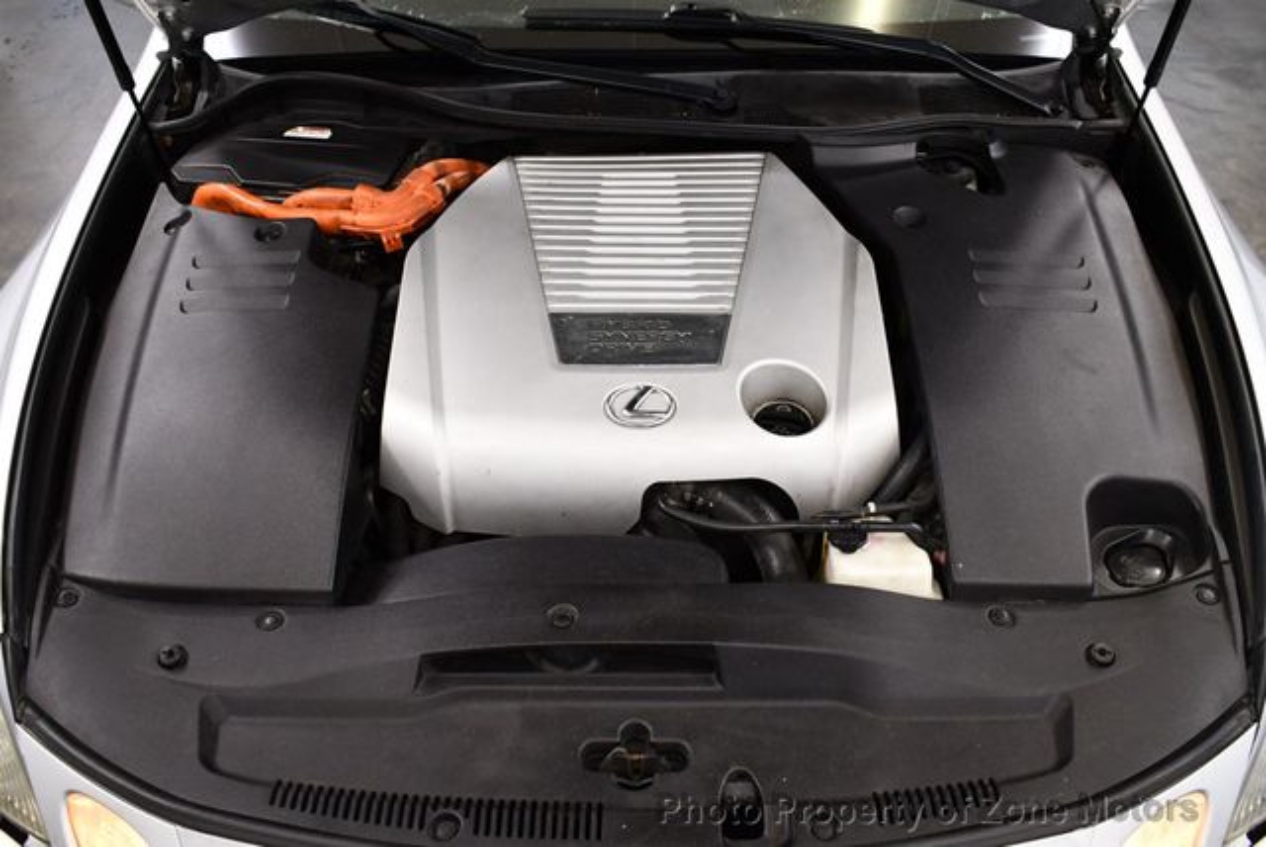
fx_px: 1267
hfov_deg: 53.1
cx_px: 633
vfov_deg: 36.9
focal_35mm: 36
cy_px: 424
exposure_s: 1/125
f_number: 3.5
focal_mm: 18
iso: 1400
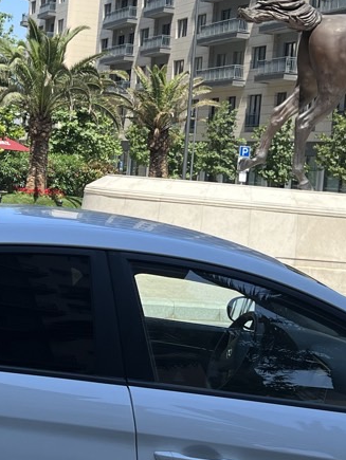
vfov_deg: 22.7
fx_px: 1144
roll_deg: -3.9
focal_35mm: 86
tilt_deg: +0.8
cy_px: 168
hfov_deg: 17.1
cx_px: 96
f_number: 1.5
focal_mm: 5.7
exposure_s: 1/2404
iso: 50
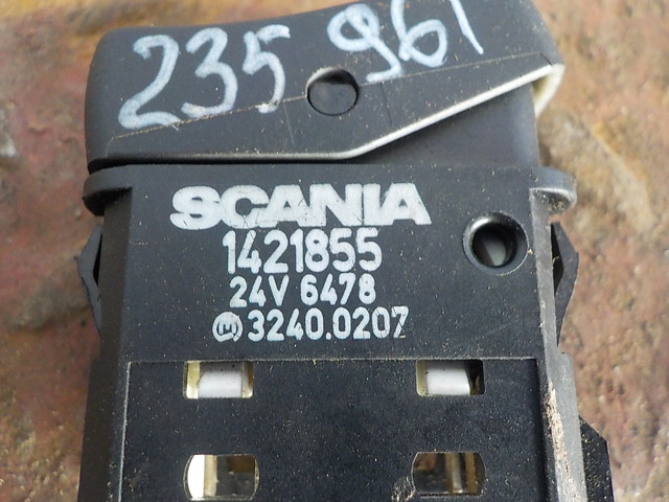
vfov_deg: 46.8
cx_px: 334
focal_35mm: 30
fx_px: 580
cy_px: 251
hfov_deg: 60.0
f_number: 3.3
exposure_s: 1/15
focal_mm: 4.1
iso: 400
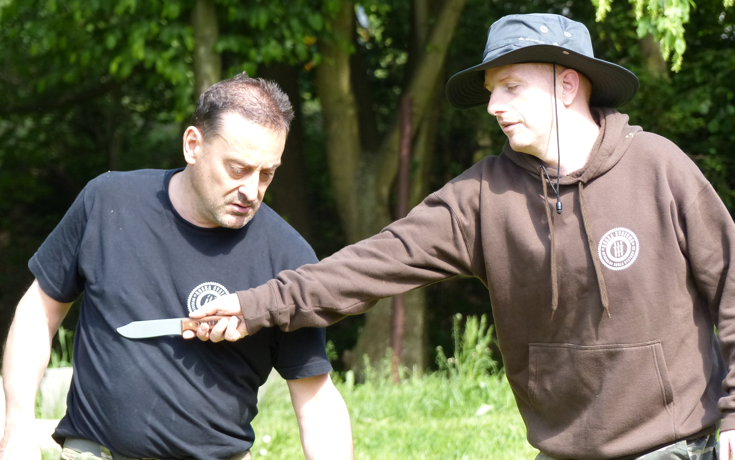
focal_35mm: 291
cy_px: 217
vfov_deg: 4.5
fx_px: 5829
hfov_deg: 7.2
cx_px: 368
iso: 250
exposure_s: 1/500
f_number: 2.8
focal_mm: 49.2
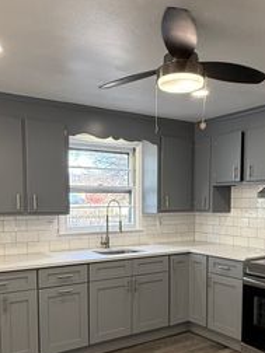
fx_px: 378
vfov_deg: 49.3
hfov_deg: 38.6
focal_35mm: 37
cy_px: 233
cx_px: 143
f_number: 2.2
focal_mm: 2.22
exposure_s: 1/120
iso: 250
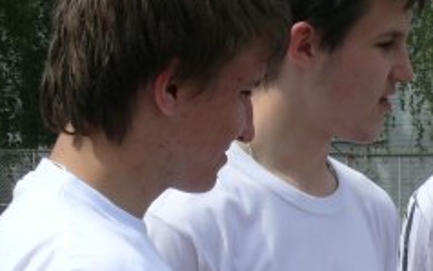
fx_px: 2208
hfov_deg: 11.1
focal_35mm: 187
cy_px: 282
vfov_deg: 7.0
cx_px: 398
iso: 100
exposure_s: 1/400
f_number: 5.6
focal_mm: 11.5
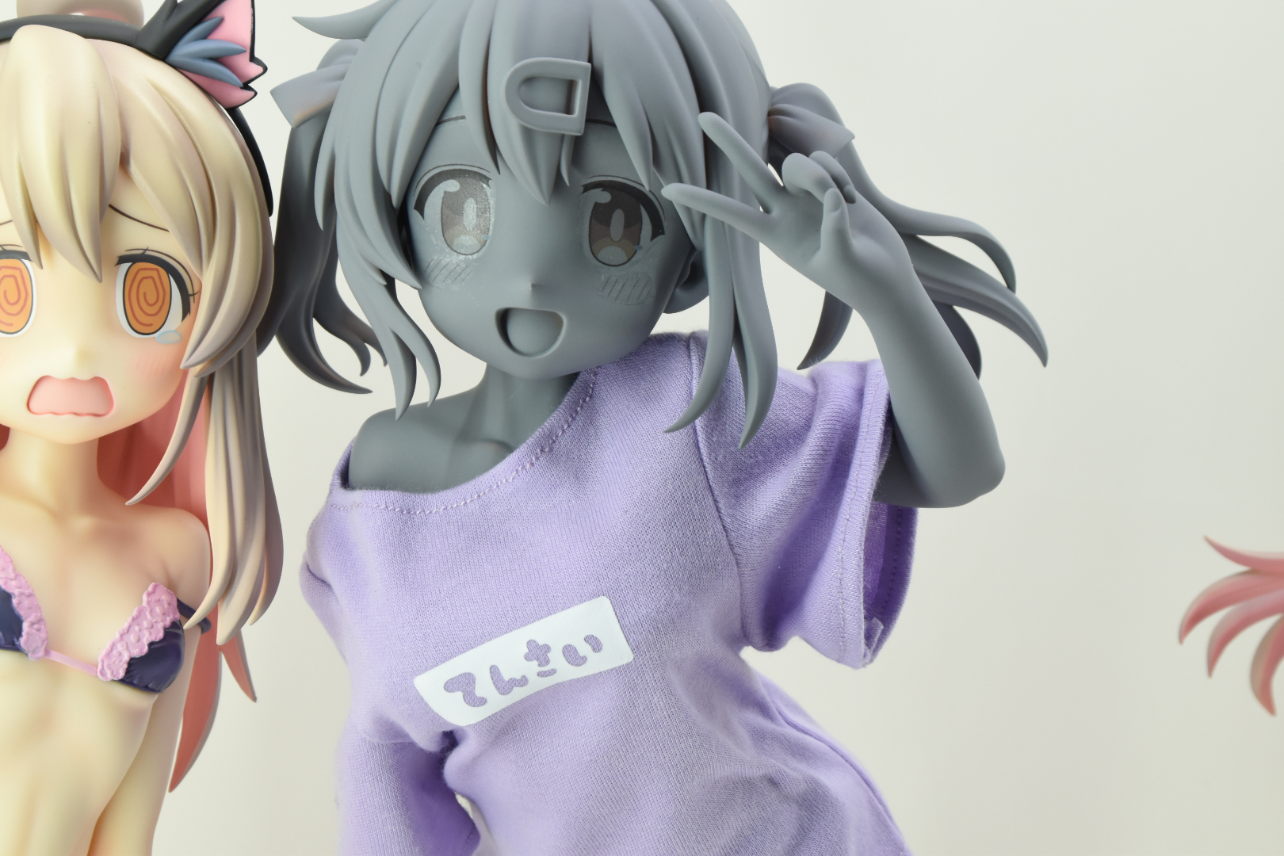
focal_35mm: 84
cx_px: 642
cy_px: 428
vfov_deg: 16.3
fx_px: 2996
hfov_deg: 24.2
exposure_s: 1/60
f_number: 11
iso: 560
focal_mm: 56
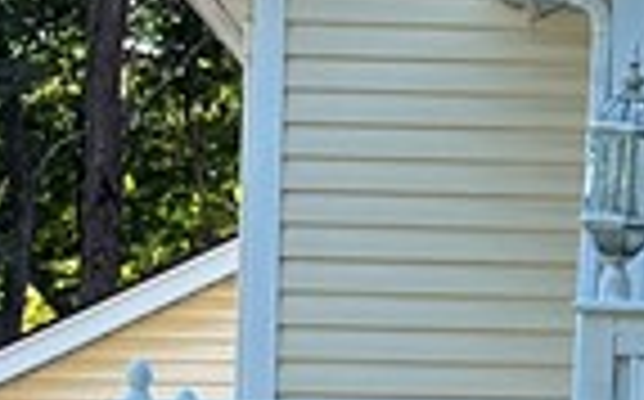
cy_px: 193
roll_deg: -0.6
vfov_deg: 3.6
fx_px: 6381
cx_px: 1261
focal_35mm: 364
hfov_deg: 5.7
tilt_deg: +5.2
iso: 80
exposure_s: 1/1272
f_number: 1.78
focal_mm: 6.86
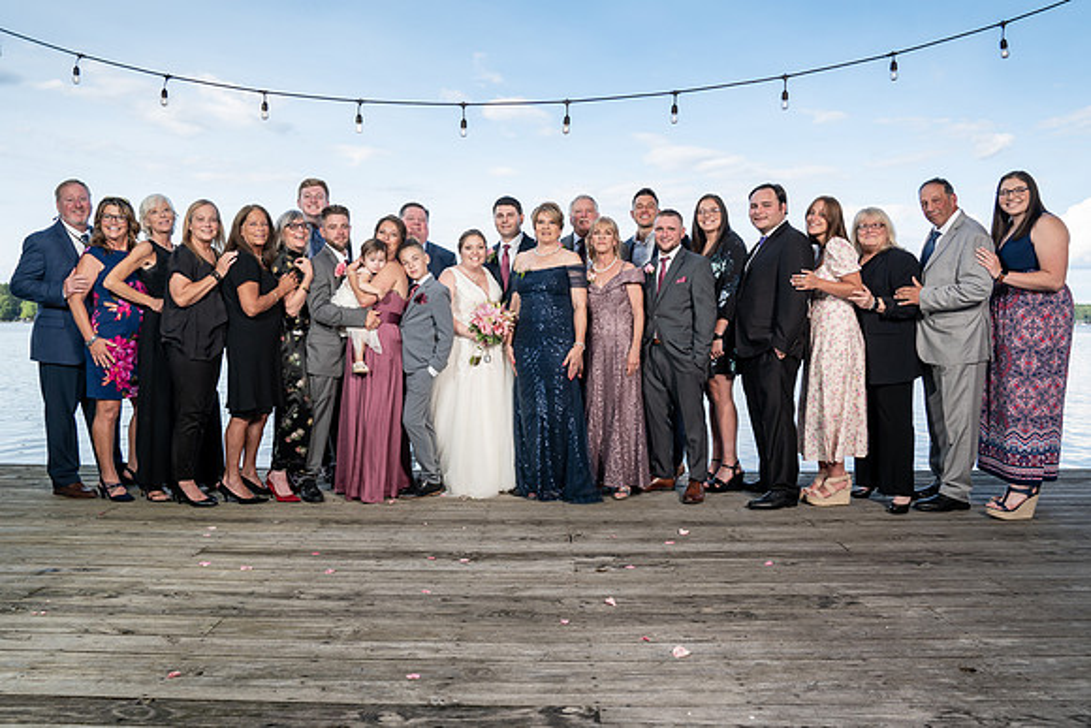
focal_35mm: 26
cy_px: 365
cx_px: 523
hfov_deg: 69.7
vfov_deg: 49.9
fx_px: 783
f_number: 5.6
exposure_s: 1/200
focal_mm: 24
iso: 100
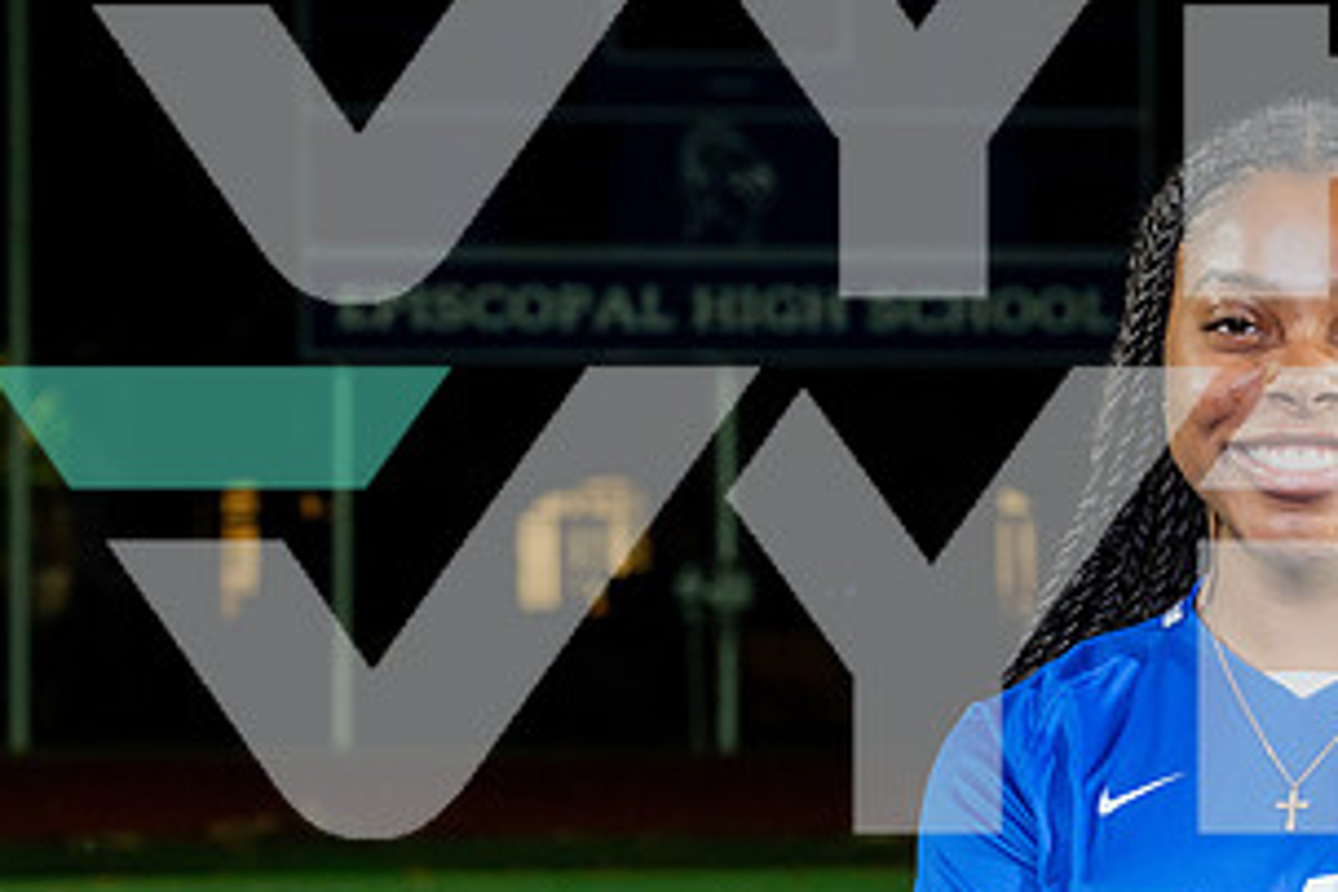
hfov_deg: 15.1
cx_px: 1113
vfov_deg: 10.2
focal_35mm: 135
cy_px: 603
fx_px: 5017
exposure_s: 1/250
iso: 2000
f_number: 5.6
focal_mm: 70
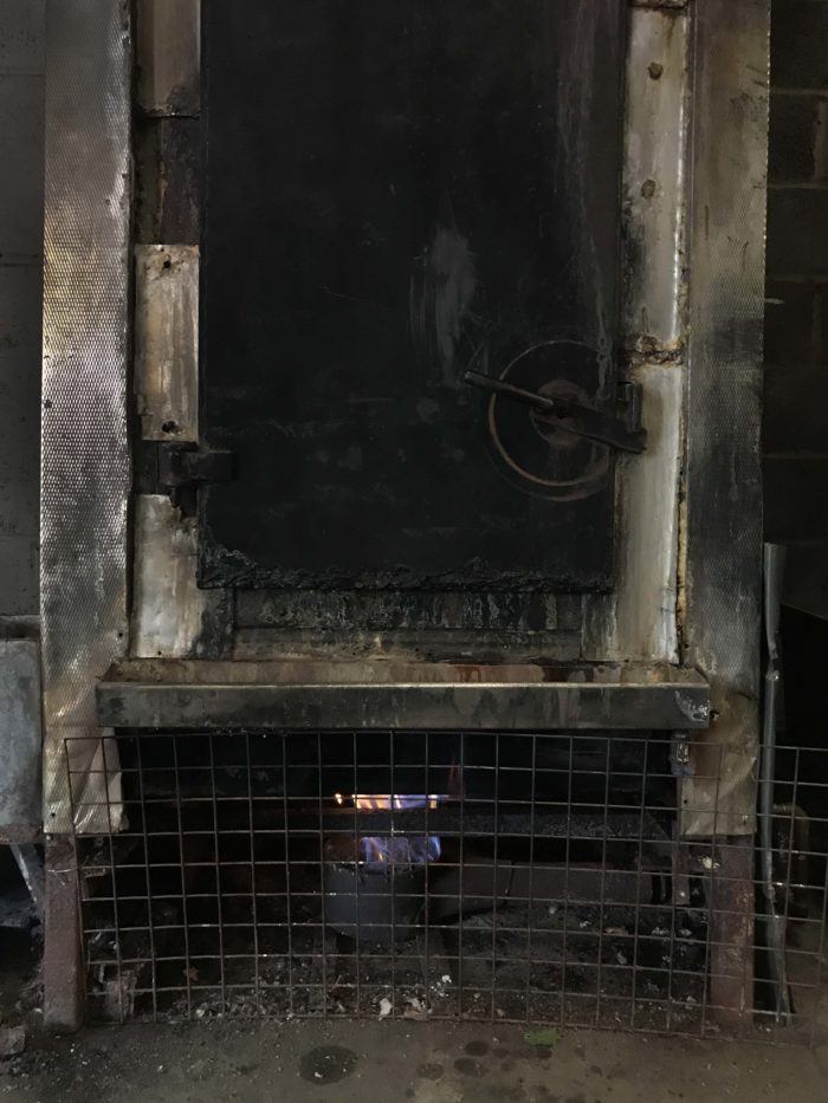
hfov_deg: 49.8
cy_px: 552
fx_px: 893
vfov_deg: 63.4
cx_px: 414
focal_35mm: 28
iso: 100
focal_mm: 3.99
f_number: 1.8
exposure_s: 1/17
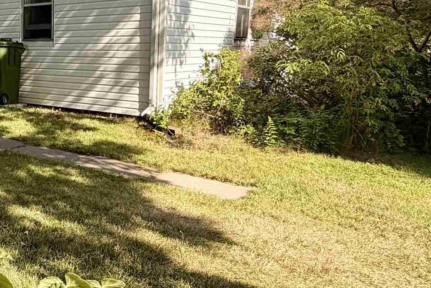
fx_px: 479
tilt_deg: -7.4
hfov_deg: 41.3
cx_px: -12
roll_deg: +0.8
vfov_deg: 33.2
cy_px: 101
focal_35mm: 40
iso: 40
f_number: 2.2
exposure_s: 1/694
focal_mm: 2.22
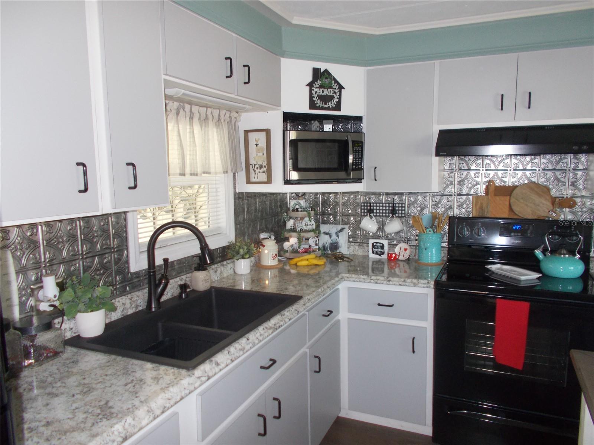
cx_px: 297
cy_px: 222
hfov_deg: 67.3
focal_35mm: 26
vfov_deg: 53.1
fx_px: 446
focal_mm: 4.6
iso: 200
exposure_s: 1/25
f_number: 3.2
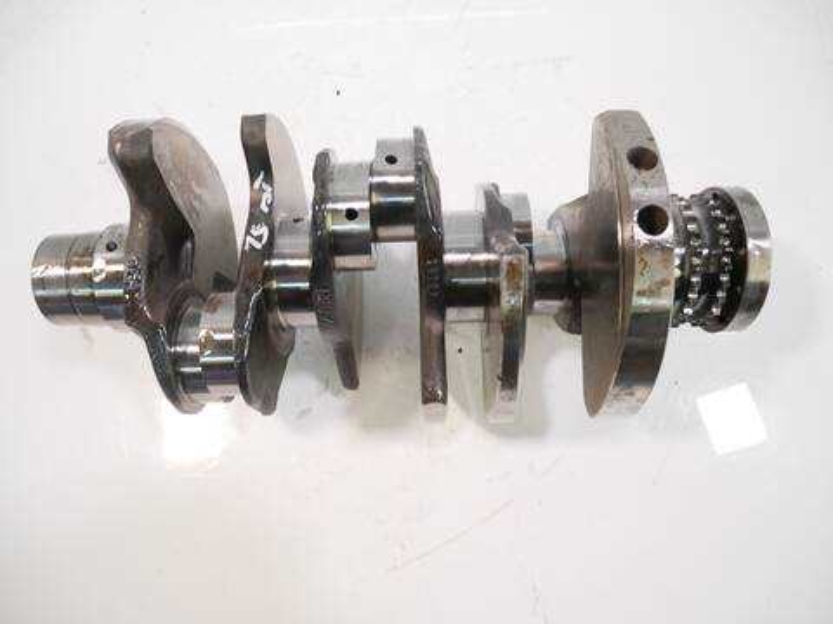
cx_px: 416
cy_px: 312
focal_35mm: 24
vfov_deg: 56.8
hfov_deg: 71.6
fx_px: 578
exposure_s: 1/60
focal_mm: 12
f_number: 3.5
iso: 640
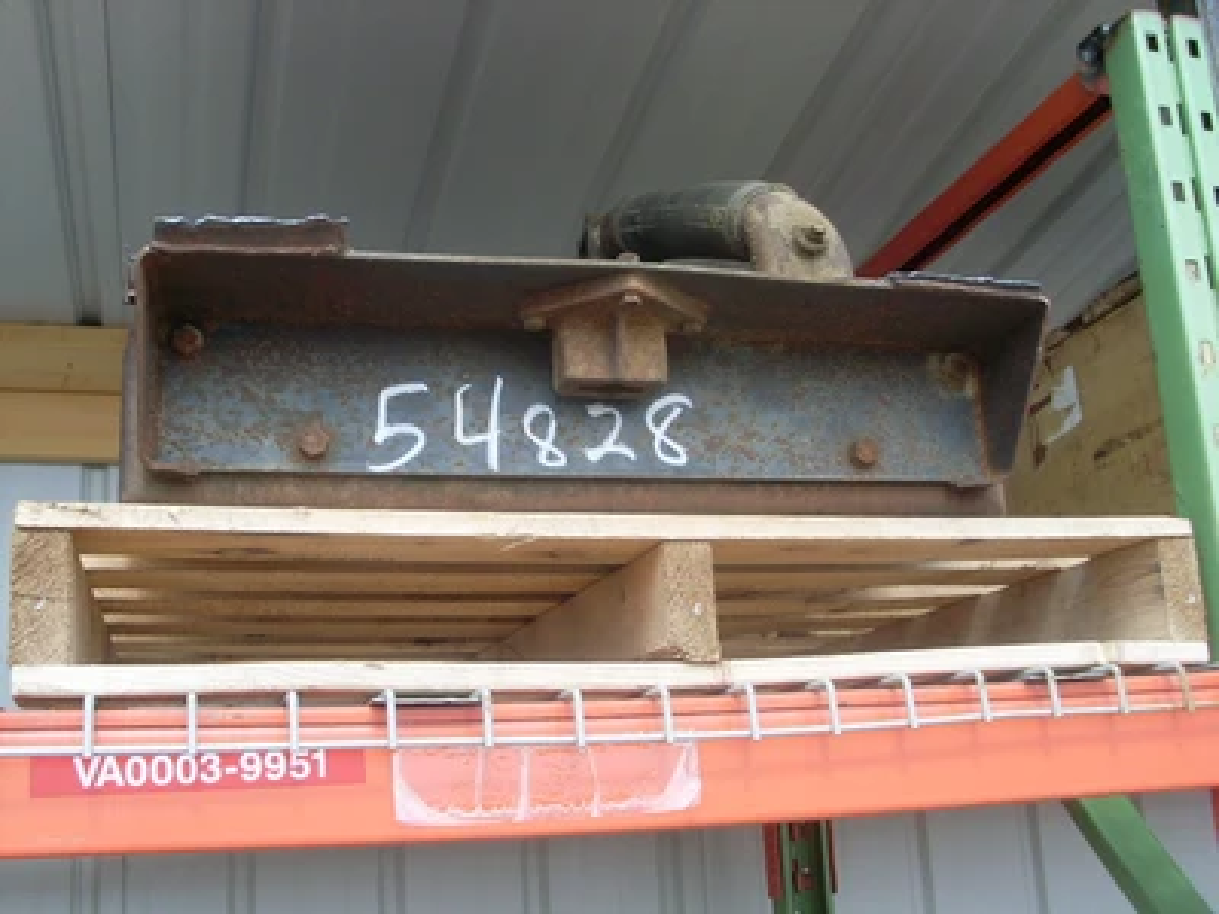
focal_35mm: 38
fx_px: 1338
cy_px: 457
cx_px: 610
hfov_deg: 49.0
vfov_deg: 37.7
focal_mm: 6.3
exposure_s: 1/125
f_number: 7.7
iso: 80
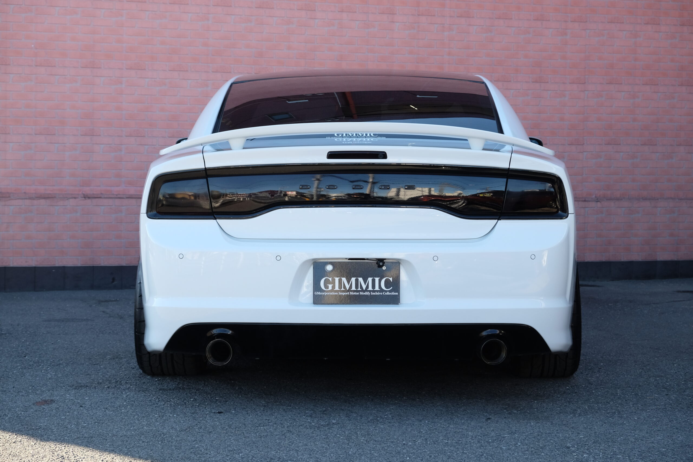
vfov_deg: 16.5
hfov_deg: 24.5
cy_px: 231
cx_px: 346
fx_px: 1598
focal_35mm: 83
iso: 400
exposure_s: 1/210
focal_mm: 55
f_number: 5.6
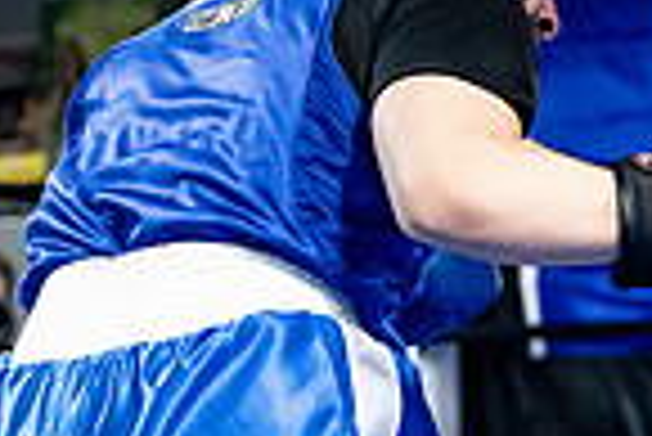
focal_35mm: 216
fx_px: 3916
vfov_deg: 6.4
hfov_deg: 9.3
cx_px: 854
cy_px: 178
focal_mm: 54
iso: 8000
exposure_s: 1/1000
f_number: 2.8
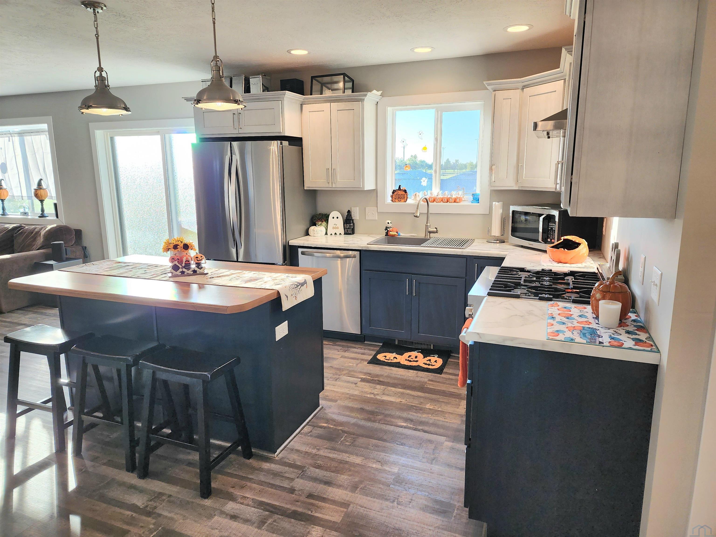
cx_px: 358
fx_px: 476
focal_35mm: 23
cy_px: 268
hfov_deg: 73.9
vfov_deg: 58.9
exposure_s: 1/182
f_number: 1.8
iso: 64
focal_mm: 6.4
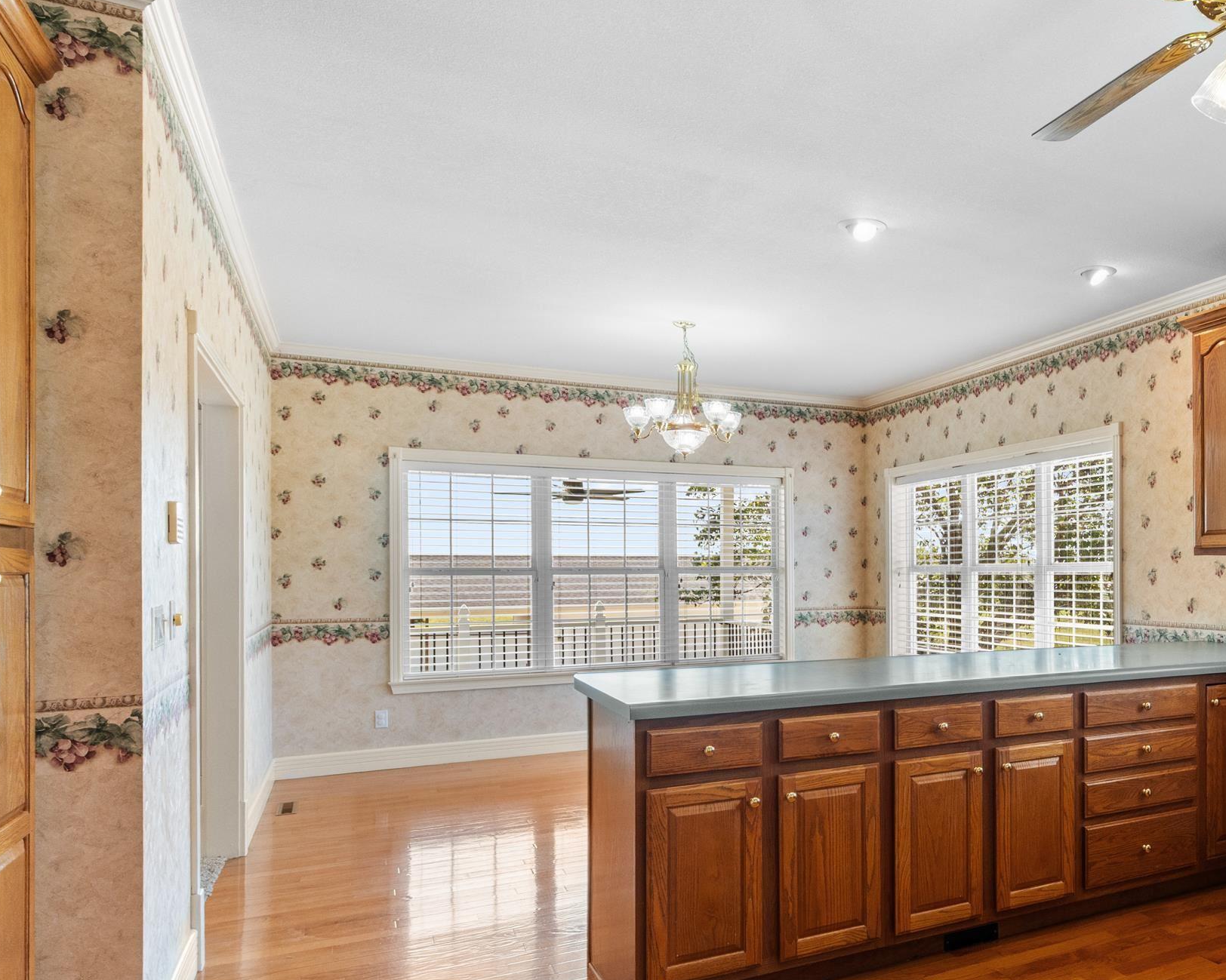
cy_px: 558
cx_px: 940
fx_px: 943
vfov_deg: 54.7
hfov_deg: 61.8
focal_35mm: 26
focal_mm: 10
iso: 200
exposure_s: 1/6
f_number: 9
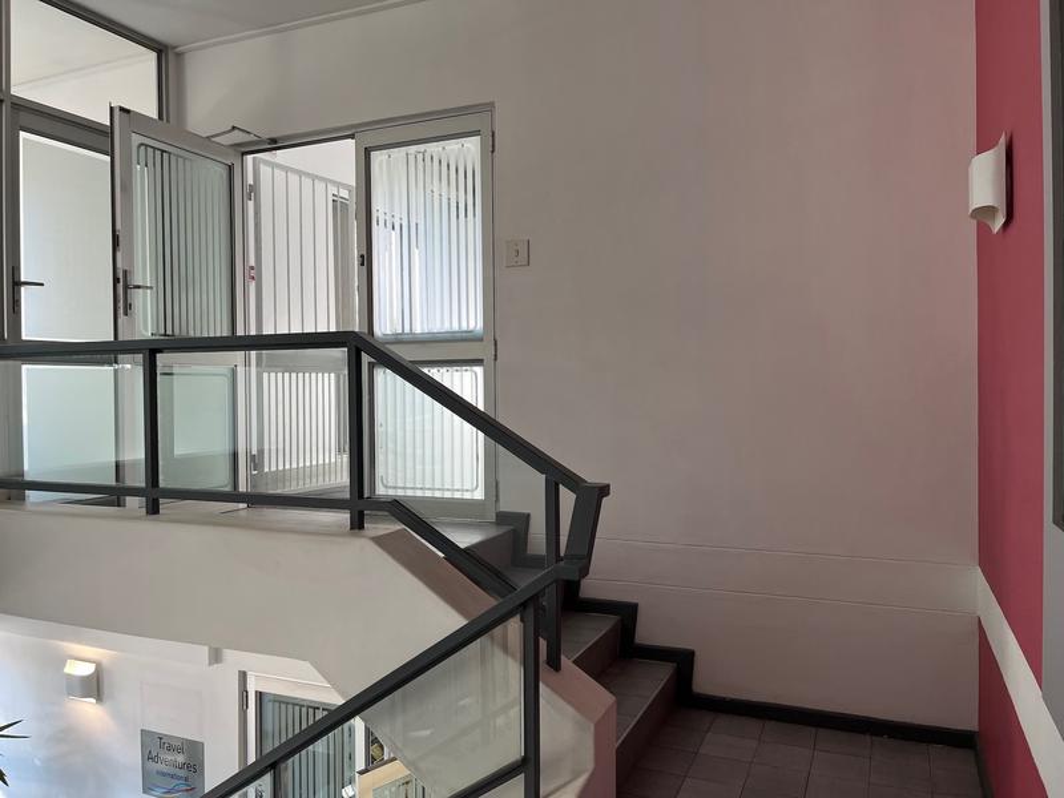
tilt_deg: -1.1
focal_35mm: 26
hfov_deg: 67.3
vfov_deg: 53.1
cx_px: 532
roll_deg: +1.0
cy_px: 399
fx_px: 799
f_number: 1.6
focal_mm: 5.1
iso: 100
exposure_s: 1/100
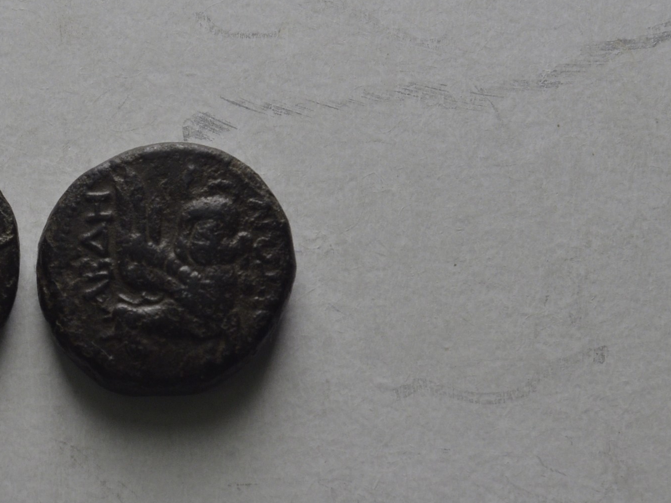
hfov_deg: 13.5
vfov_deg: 10.2
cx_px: 69
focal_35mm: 145
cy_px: 274
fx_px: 2809
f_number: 14
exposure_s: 1/250
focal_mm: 55
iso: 400
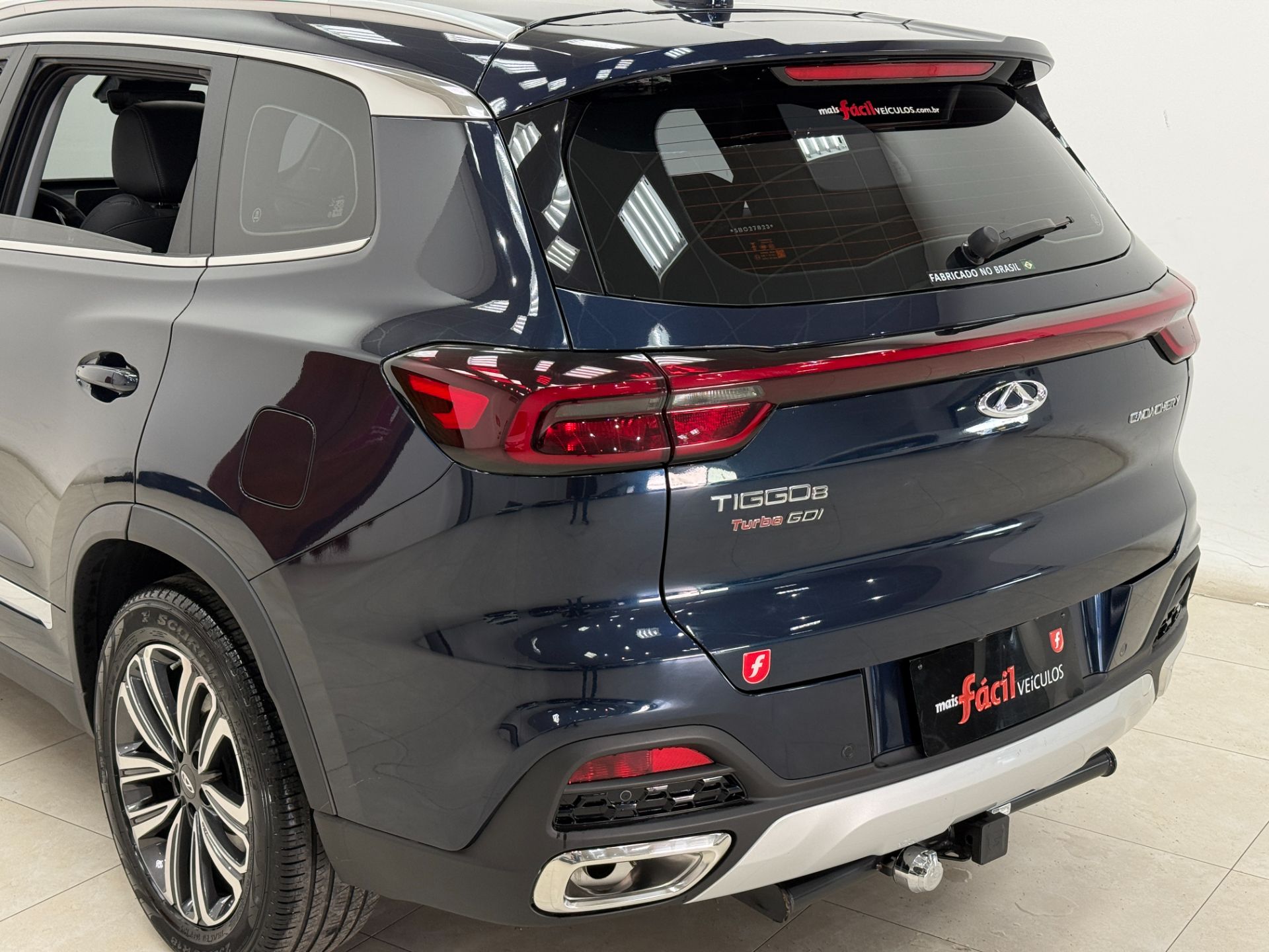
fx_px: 1760
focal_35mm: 48
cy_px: 476
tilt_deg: -14.1
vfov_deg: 30.3
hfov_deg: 39.7
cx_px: 634
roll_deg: -0.7
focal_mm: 6.76
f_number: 1.78
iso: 80
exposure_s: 1/60
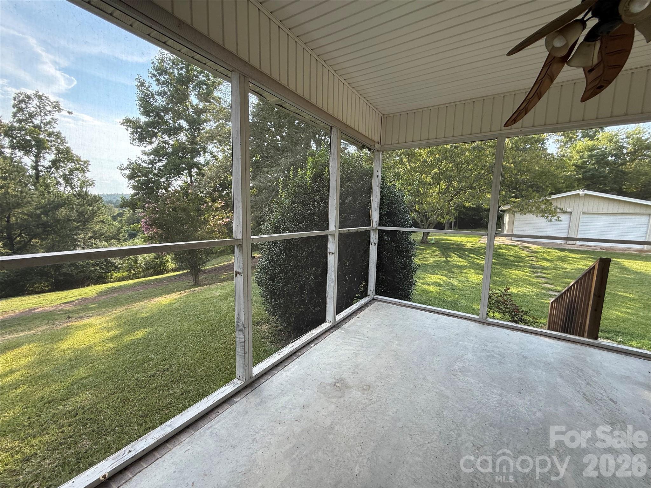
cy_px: 244
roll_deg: -2.1
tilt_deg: -6.2
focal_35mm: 14
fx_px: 263
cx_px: 326
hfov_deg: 102.1
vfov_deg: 85.7
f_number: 2.2
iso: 64
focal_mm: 2.22
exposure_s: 1/207
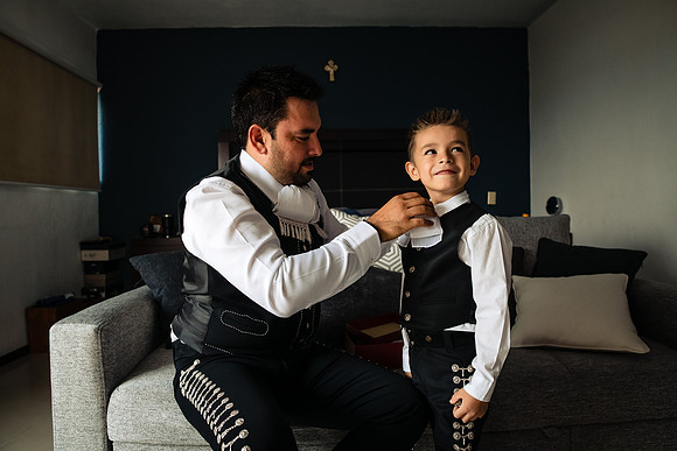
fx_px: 451
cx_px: 338
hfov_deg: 73.7
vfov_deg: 53.2
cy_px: 226
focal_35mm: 24
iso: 1600
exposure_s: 1/250
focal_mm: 24
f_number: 5
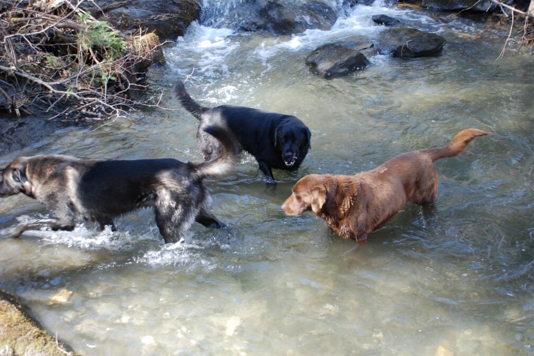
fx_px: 793
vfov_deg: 25.3
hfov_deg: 37.2
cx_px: 267
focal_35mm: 54
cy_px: 178
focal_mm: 35
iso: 250
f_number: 4.5
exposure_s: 1/80
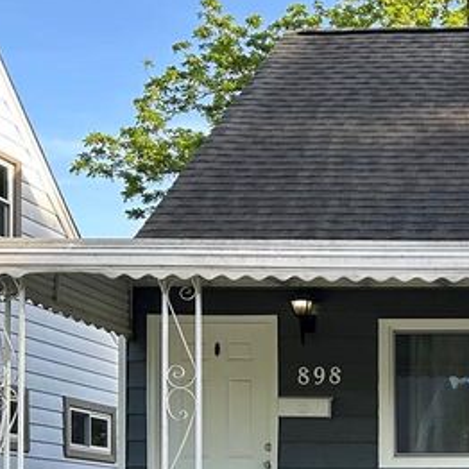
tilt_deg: +1.0
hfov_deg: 18.9
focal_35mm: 83
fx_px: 1272
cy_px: 533
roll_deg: +0.0
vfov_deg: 19.8
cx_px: 659
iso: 80
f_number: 1.78
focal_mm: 6.86
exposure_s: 1/489
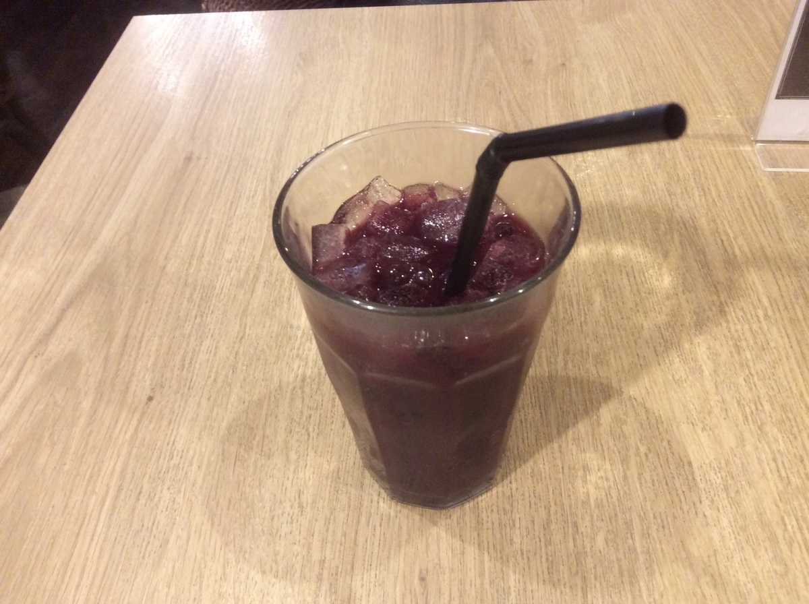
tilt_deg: -45.1
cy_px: 302
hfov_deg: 56.9
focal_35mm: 32
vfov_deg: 44.0
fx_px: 747
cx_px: 404
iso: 200
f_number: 2.4
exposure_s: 1/24
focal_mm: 3.3
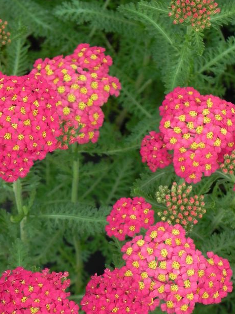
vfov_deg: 14.5
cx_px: 84
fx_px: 1232
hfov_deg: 10.9
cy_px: 197
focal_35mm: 136
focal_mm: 18.8
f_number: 4.5
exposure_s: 1/400
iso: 160
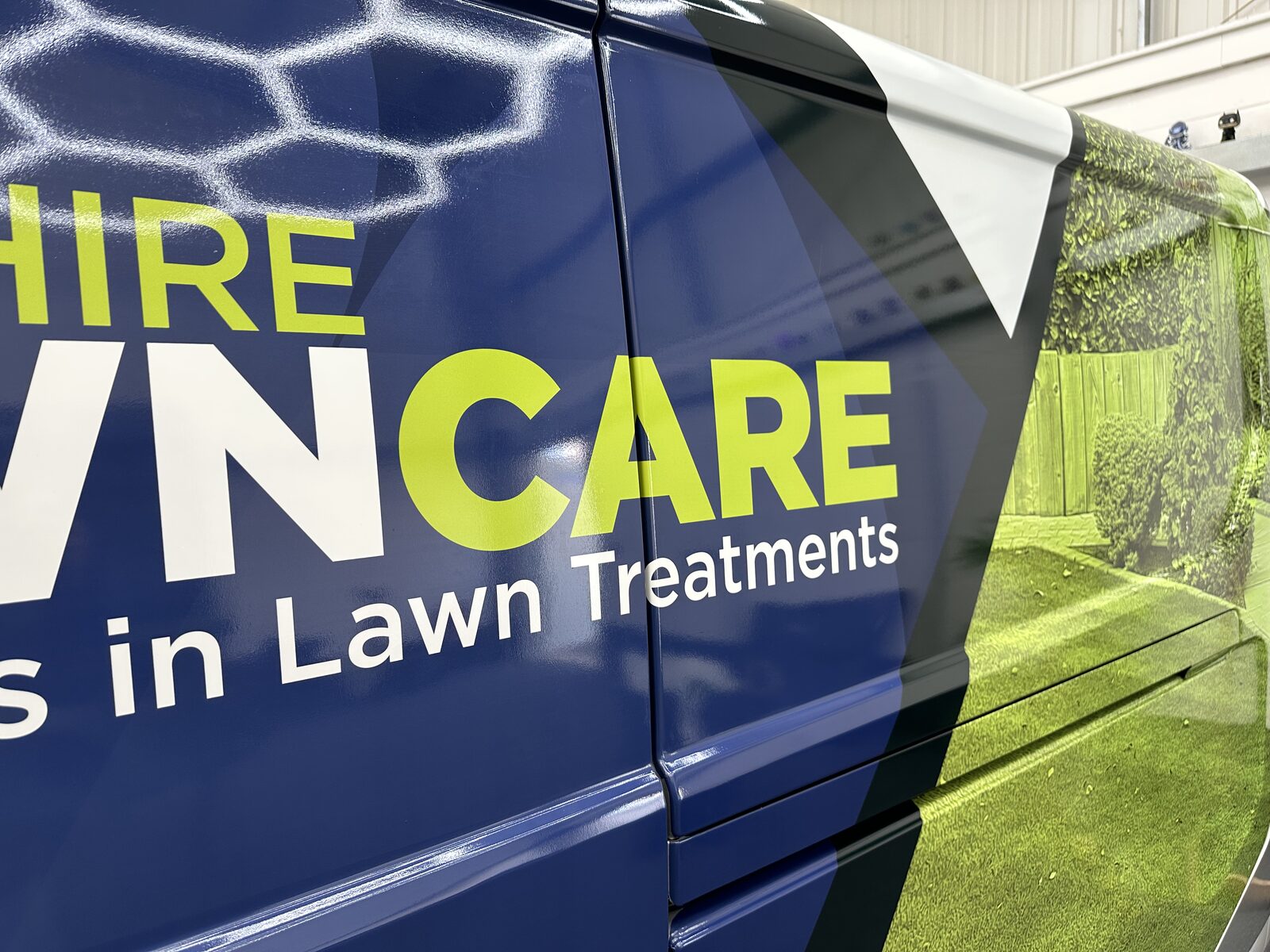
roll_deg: +0.9
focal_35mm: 24
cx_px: 635
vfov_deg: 56.8
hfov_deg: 71.6
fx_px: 881
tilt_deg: -5.0
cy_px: 476
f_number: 1.78
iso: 100
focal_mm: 6.86
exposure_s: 1/121
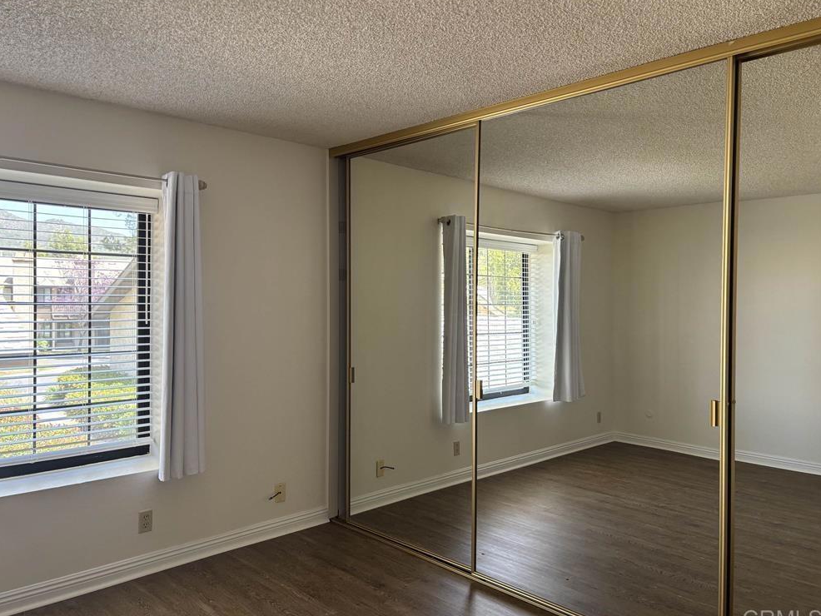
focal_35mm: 27
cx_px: 398
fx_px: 641
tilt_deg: +0.3
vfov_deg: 51.4
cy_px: 310
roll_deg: -0.5
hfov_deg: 65.3
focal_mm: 5.96
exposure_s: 1/121
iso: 100
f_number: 1.6
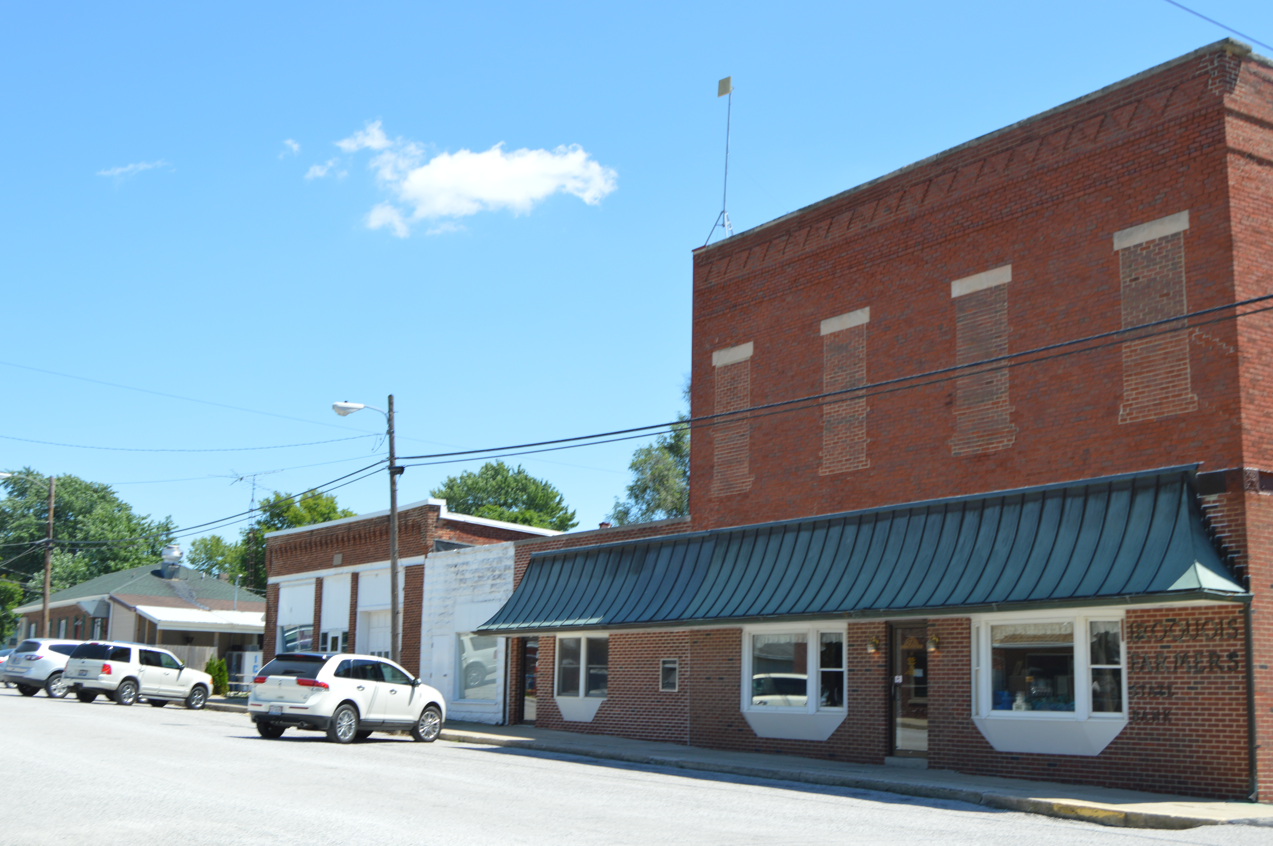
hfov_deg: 47.4
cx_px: 638
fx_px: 1448
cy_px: 407
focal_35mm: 41
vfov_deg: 32.6
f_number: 7.1
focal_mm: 26
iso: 100
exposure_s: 1/200
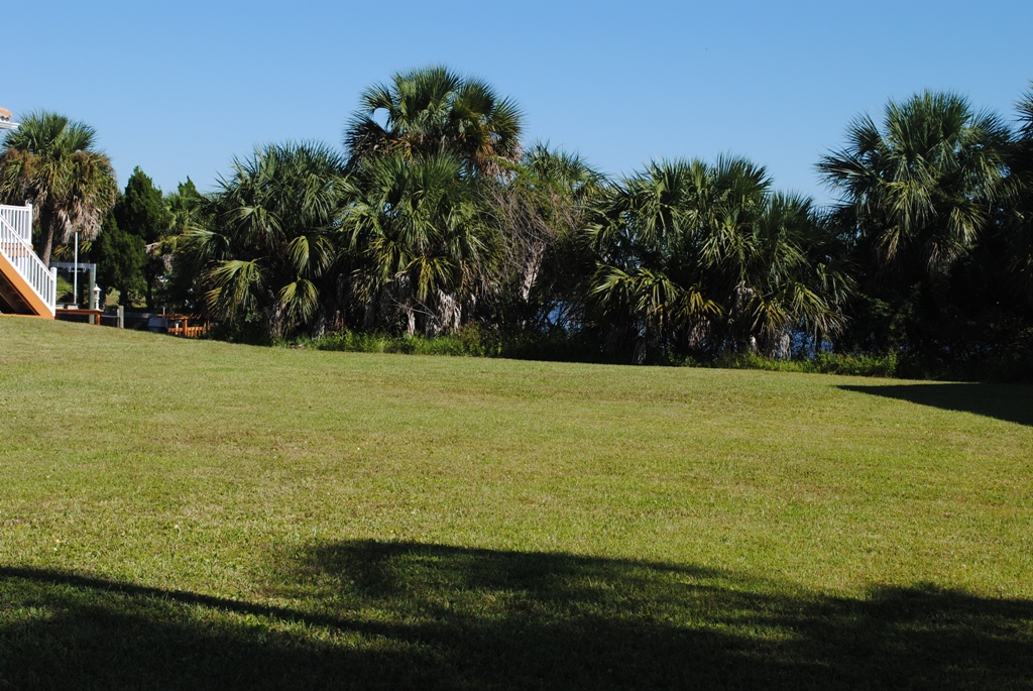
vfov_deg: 25.1
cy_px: 346
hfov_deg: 36.8
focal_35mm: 54
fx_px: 1551
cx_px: 516
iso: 100
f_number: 8
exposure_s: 1/250
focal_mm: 36
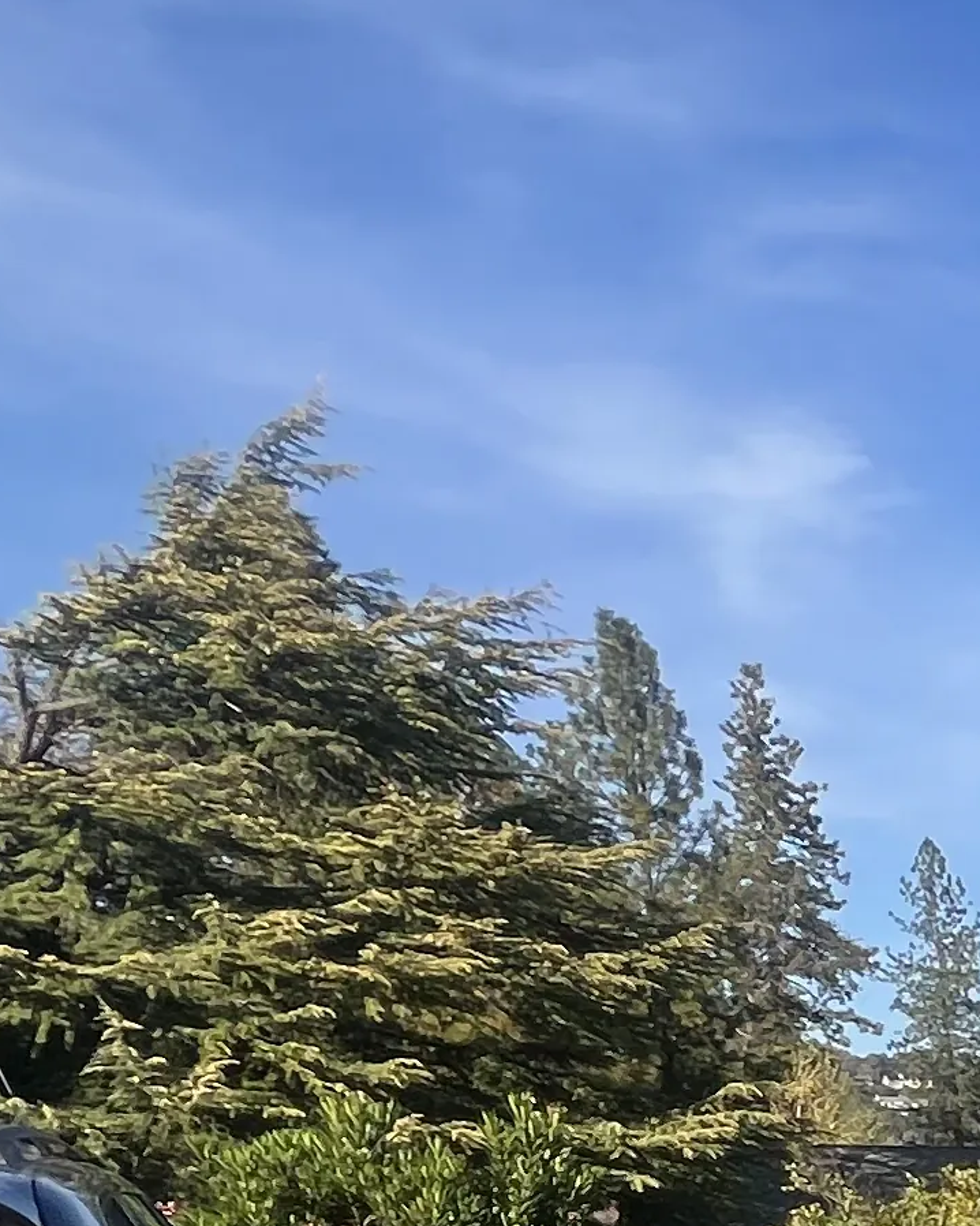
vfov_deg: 27.4
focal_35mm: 57
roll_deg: +0.8
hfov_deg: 16.8
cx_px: 2122
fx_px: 2067
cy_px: 1606
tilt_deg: -8.8
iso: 32
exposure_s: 1/1096
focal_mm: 1.57
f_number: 1.8
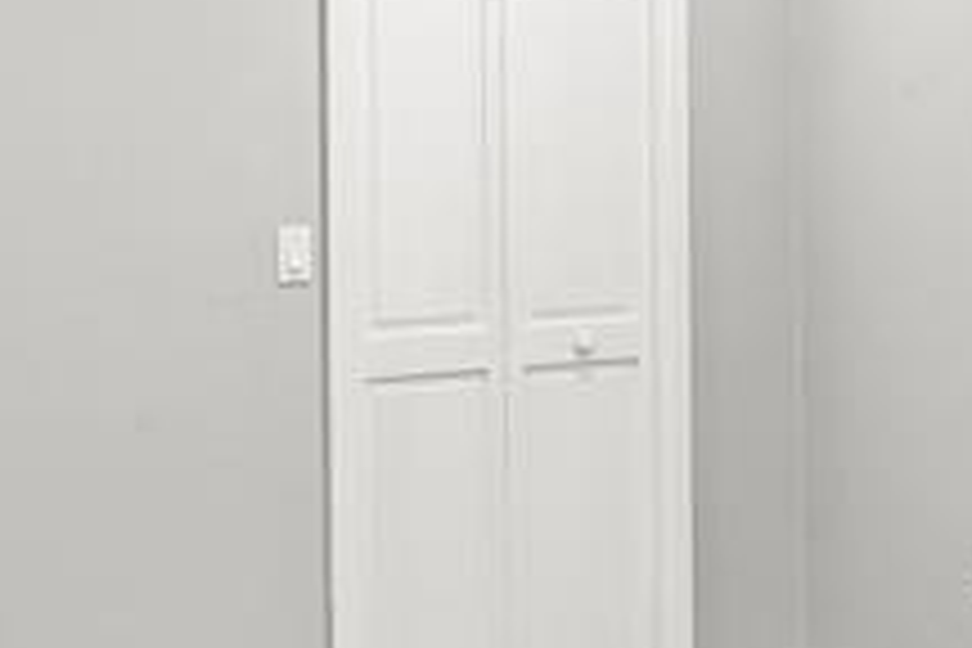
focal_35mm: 76
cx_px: 927
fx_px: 2052
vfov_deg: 17.8
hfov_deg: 25.6
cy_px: 130
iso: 400
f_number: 8
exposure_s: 1/20
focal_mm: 16
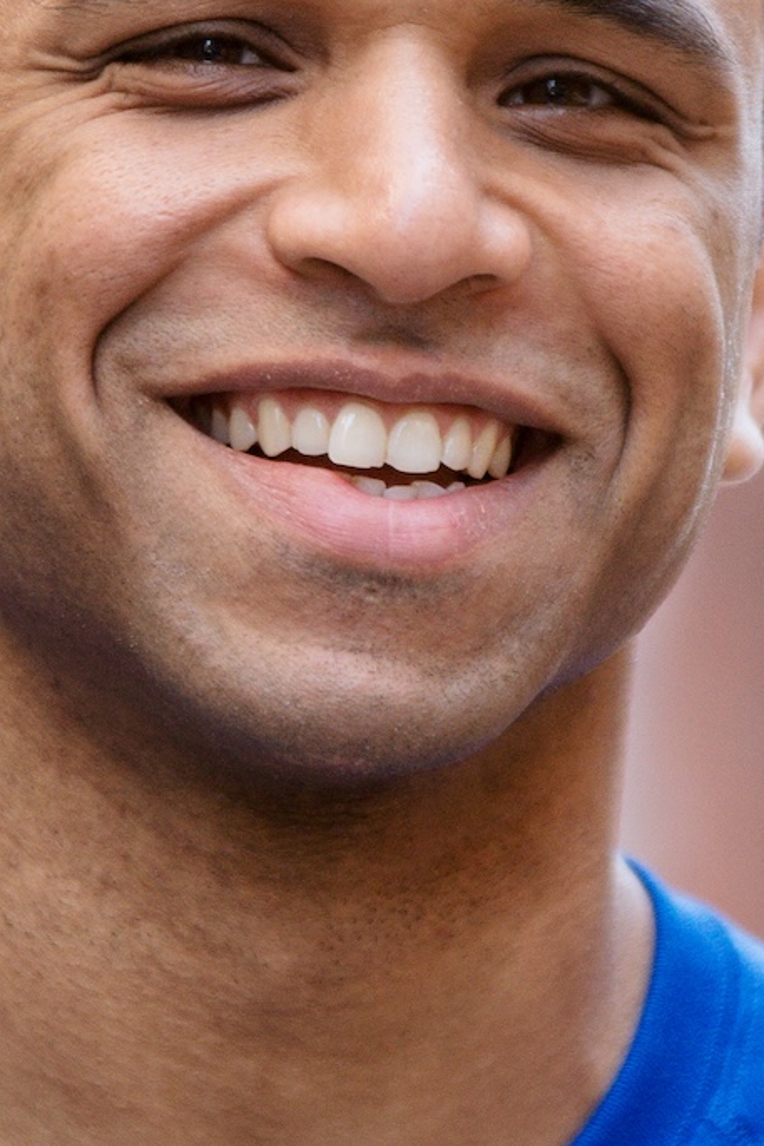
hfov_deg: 2.3
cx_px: 272
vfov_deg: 3.4
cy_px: 687
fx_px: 19312
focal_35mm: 607
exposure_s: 1/500
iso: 500
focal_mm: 185
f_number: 2.8
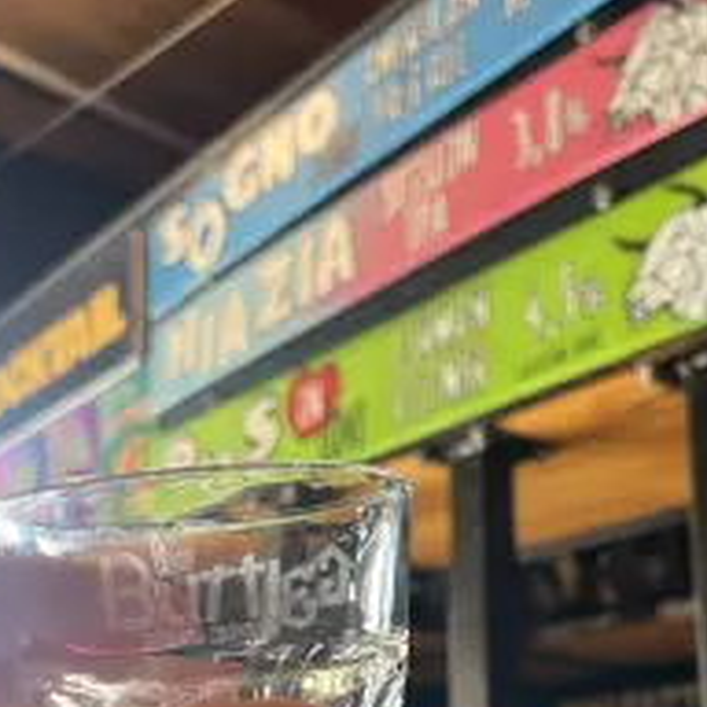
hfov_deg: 35.2
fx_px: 1109
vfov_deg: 33.7
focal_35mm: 48
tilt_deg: +13.2
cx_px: 442
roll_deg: -0.7
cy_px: 615
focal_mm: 5.1
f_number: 1.6
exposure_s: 1/94
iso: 125
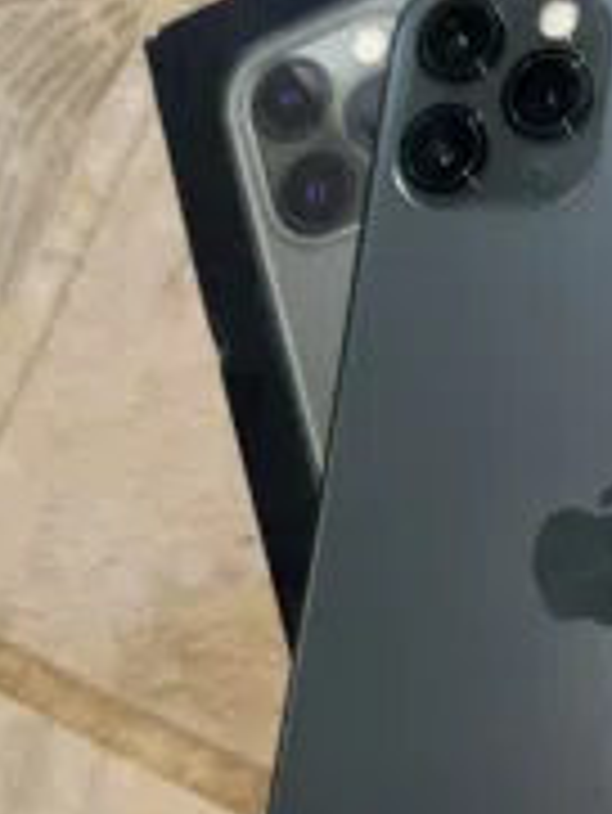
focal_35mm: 53
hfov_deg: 26.0
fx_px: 1248
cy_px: 571
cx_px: 621
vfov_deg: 35.6
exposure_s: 1/38
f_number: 1.78
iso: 50
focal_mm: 6.76
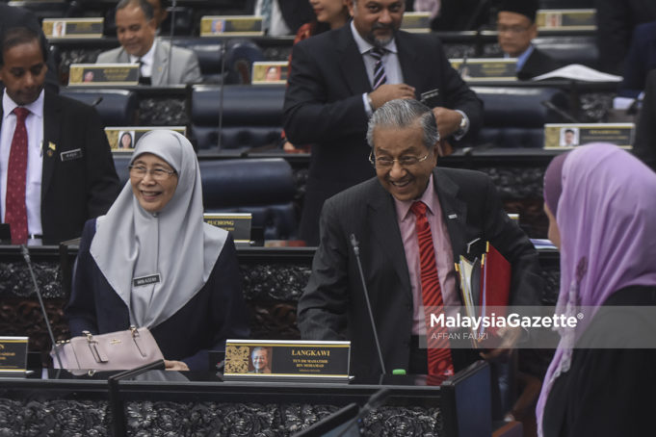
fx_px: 2596
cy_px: 218
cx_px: 328
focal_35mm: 142
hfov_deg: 14.4
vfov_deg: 9.6
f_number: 2.8
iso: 2000
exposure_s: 1/320
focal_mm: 95
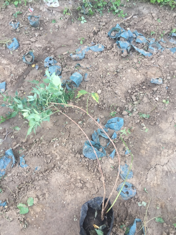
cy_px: 118
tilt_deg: -55.8
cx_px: 88
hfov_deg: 48.2
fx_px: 197
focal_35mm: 29
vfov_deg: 61.7
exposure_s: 1/102
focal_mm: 4.15
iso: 32
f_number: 2.2
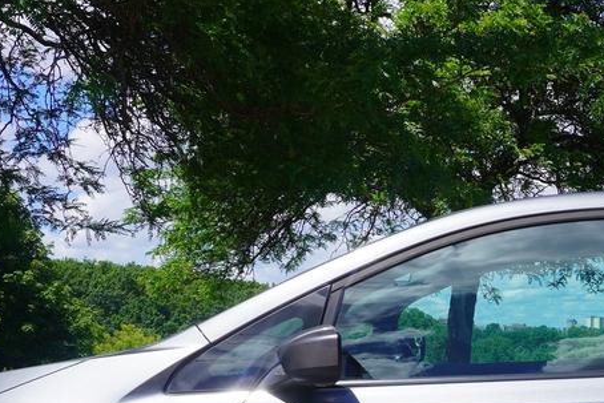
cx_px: 557
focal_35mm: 80
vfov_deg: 16.7
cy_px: 392
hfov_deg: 24.4
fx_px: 1349
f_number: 10
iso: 100
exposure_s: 1/160
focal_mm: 19
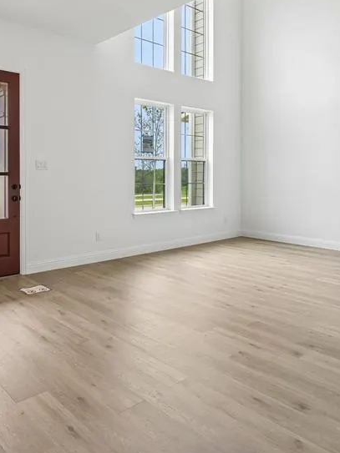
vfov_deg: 61.1
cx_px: 104
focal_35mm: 29
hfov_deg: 47.2
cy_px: 181
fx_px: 380
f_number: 8
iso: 400
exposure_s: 1/250
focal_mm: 16
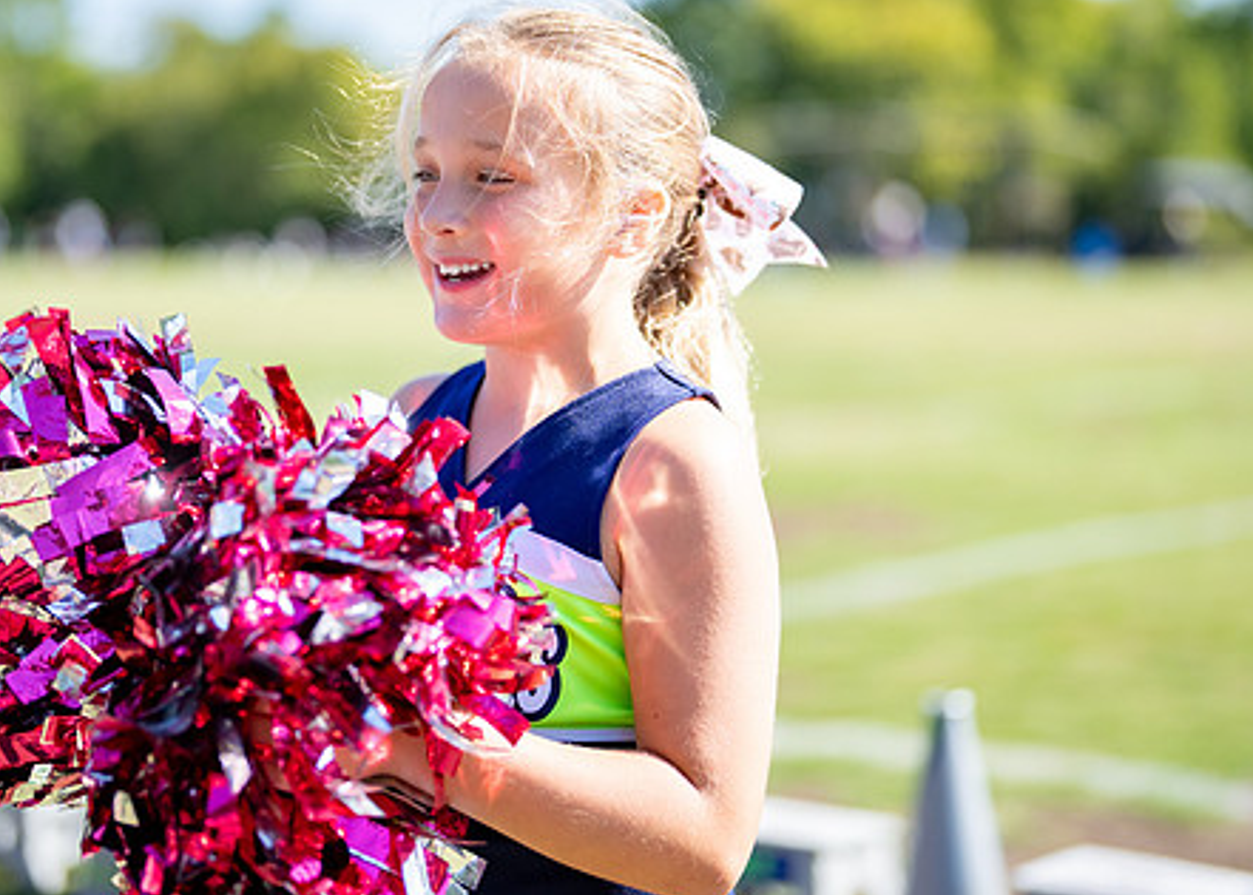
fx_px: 2776
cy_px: 327
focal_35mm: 78
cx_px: 545
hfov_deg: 25.4
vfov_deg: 18.3
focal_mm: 50
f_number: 1.2
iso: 250
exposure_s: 1/10000
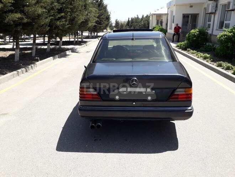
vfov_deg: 51.4
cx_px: 118
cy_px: 88
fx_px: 183
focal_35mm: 27
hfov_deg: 65.3
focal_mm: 3.6
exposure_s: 1/992
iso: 40
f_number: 1.9
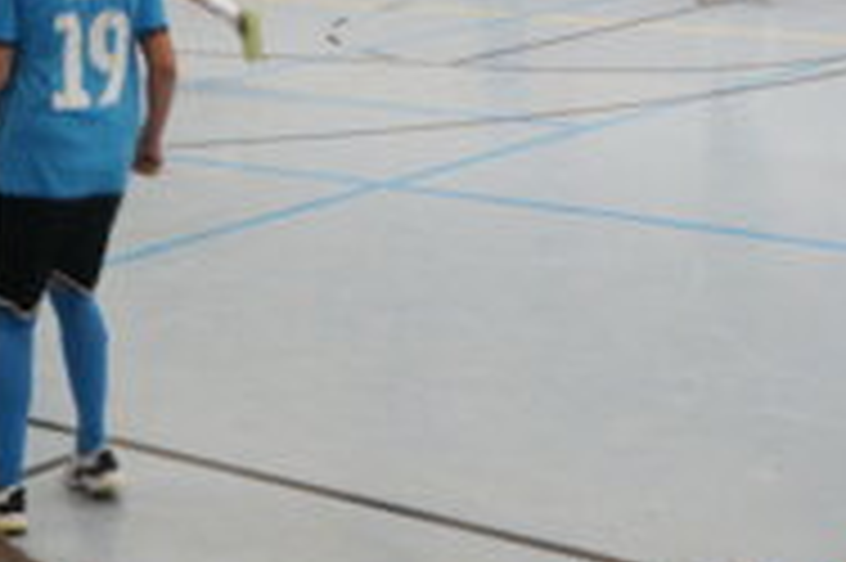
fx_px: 2395
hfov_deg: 20.0
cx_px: 351
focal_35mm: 102
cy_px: 4
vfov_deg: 13.2
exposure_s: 1/60
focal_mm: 32
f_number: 13
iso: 3200
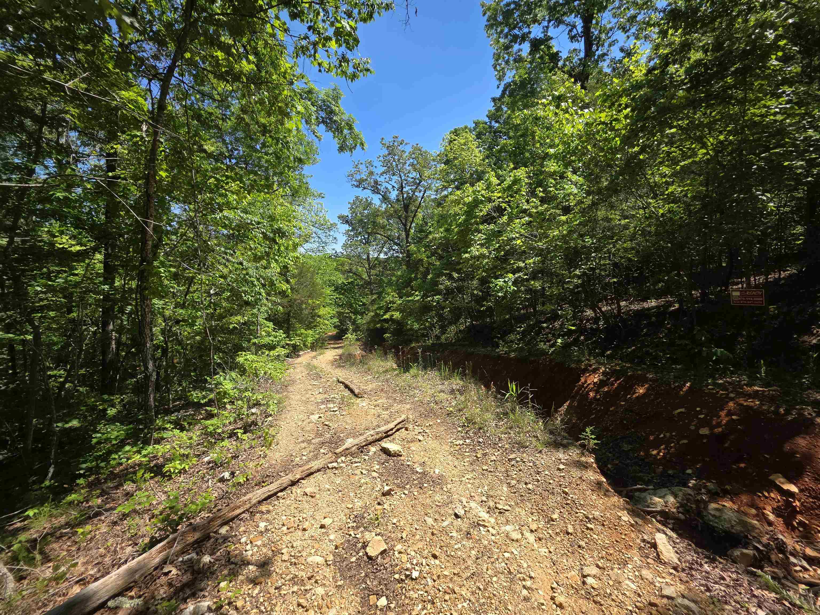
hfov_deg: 106.2
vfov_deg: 89.9
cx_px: 410
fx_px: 308
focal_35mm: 13
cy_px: 308
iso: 40
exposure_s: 1/1108
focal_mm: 2.2
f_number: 1.9
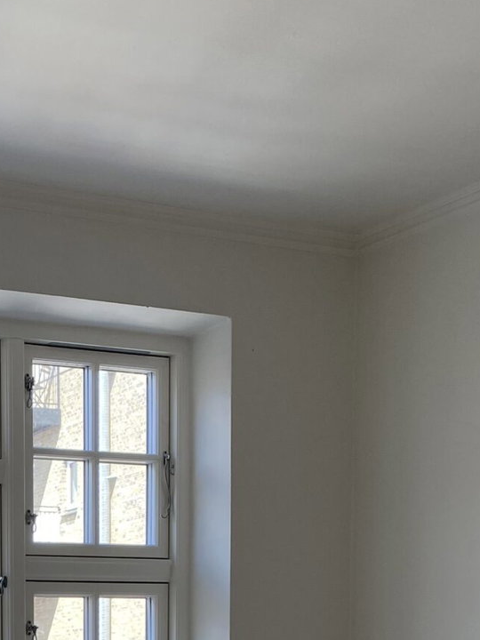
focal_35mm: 77
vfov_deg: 22.7
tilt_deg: -6.2
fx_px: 1424
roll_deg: +0.8
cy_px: 828
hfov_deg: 18.1
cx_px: -104
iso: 32
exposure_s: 1/133
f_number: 1.8
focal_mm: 4.25
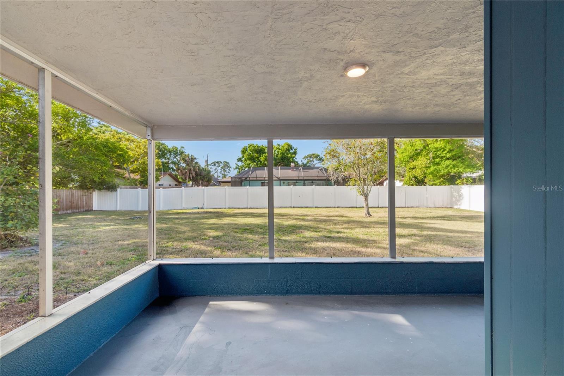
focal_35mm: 15
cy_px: 188
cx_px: 282
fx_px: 235
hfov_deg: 100.4
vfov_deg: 77.3
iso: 100
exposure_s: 1/80
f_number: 7.1
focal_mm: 10
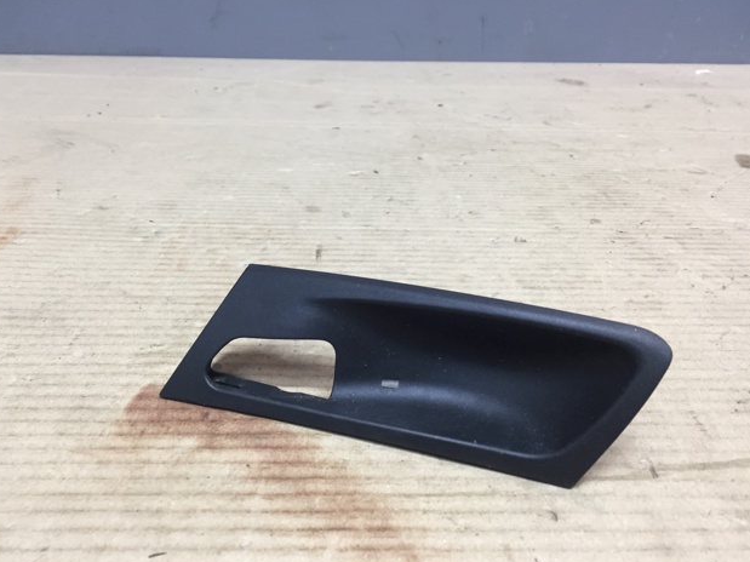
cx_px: 371
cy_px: 287
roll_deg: -3.1
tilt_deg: -27.0
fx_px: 650
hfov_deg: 60.0
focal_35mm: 30
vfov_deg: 46.8
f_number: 2.2
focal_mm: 4.15
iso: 64
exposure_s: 1/33
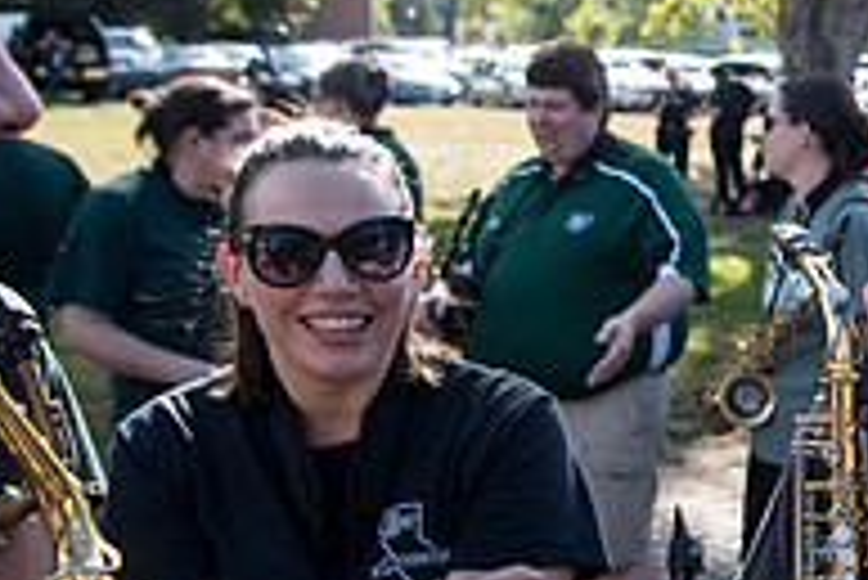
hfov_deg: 23.0
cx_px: 1286
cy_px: 366
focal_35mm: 72
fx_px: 1737
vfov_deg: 18.9
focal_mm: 24
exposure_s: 1/500
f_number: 4.5
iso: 250
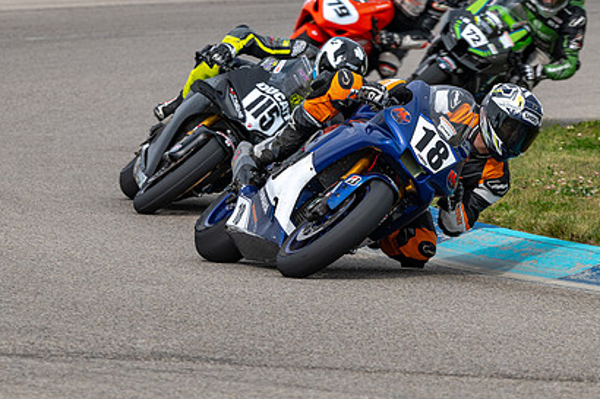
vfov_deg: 2.8
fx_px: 8113
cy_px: 199
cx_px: 306
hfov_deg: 4.2
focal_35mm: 487
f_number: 9
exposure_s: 1/800
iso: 250
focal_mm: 300
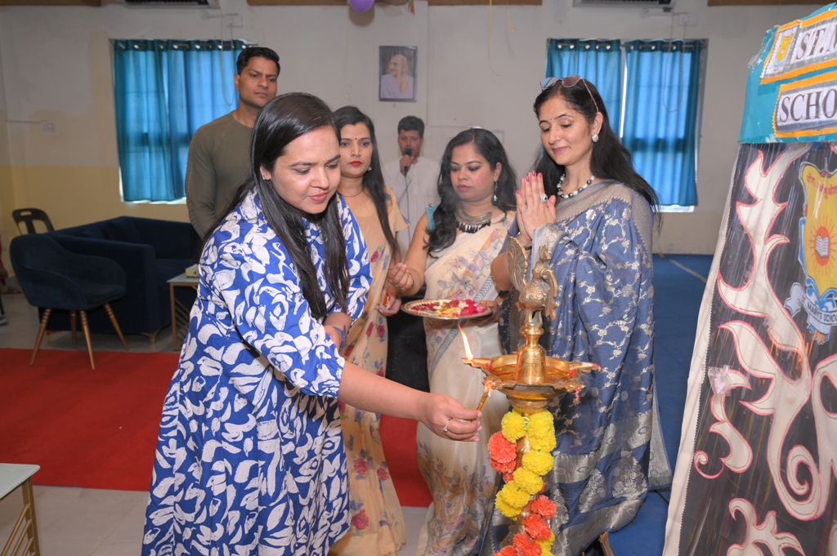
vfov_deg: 43.5
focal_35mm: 30
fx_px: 697
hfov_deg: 62.0
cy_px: 278
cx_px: 418
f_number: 5
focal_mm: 30
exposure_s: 1/125
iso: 800
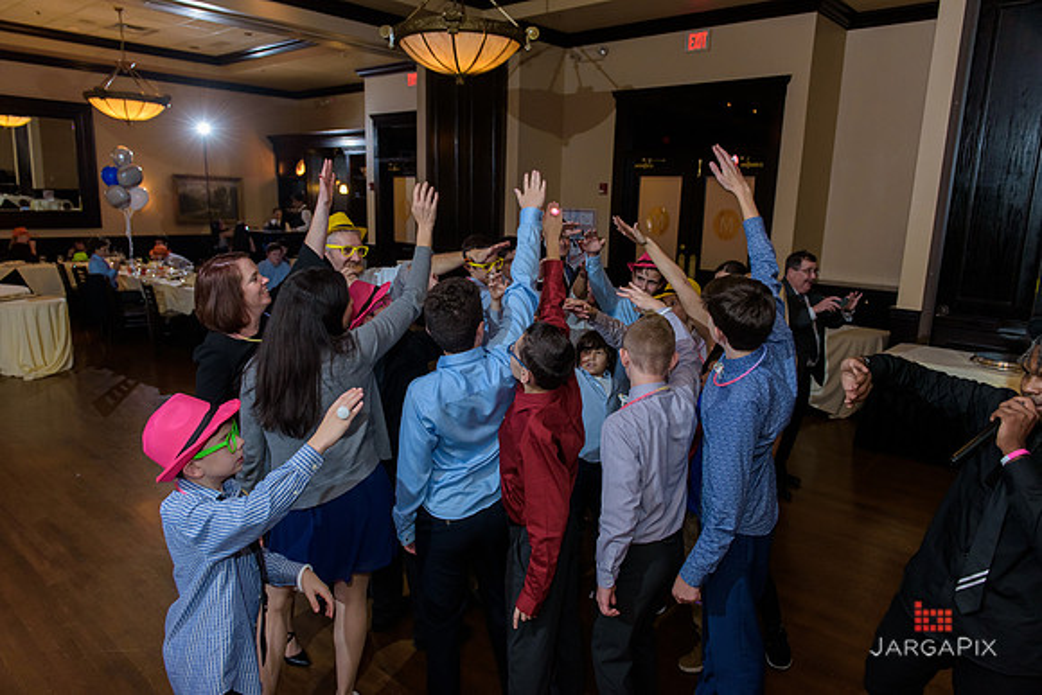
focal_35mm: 24
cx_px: 521
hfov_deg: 73.7
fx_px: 695
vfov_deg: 53.2
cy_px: 348
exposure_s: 1/125
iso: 1600
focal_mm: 24
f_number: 3.2
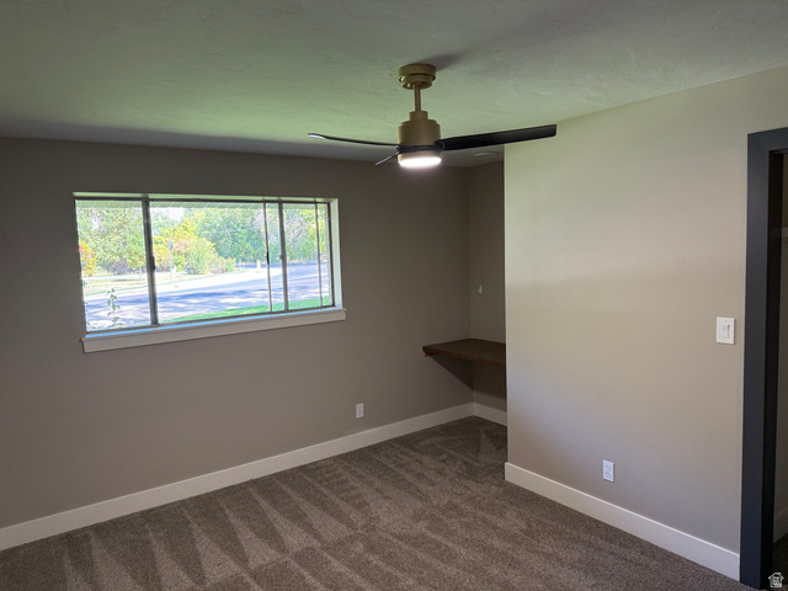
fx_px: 546
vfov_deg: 56.8
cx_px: 394
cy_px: 296
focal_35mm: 24
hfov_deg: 71.6
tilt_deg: -5.2
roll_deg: +2.1
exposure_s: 1/102
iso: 200
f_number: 1.78
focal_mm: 6.76
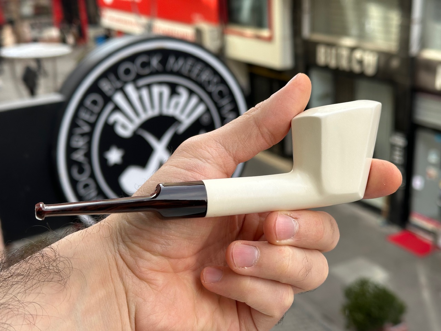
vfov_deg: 30.3
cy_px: 166
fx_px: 612
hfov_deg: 39.7
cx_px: 220
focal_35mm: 48
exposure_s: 1/571
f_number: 1.78
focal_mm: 6.86
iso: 64
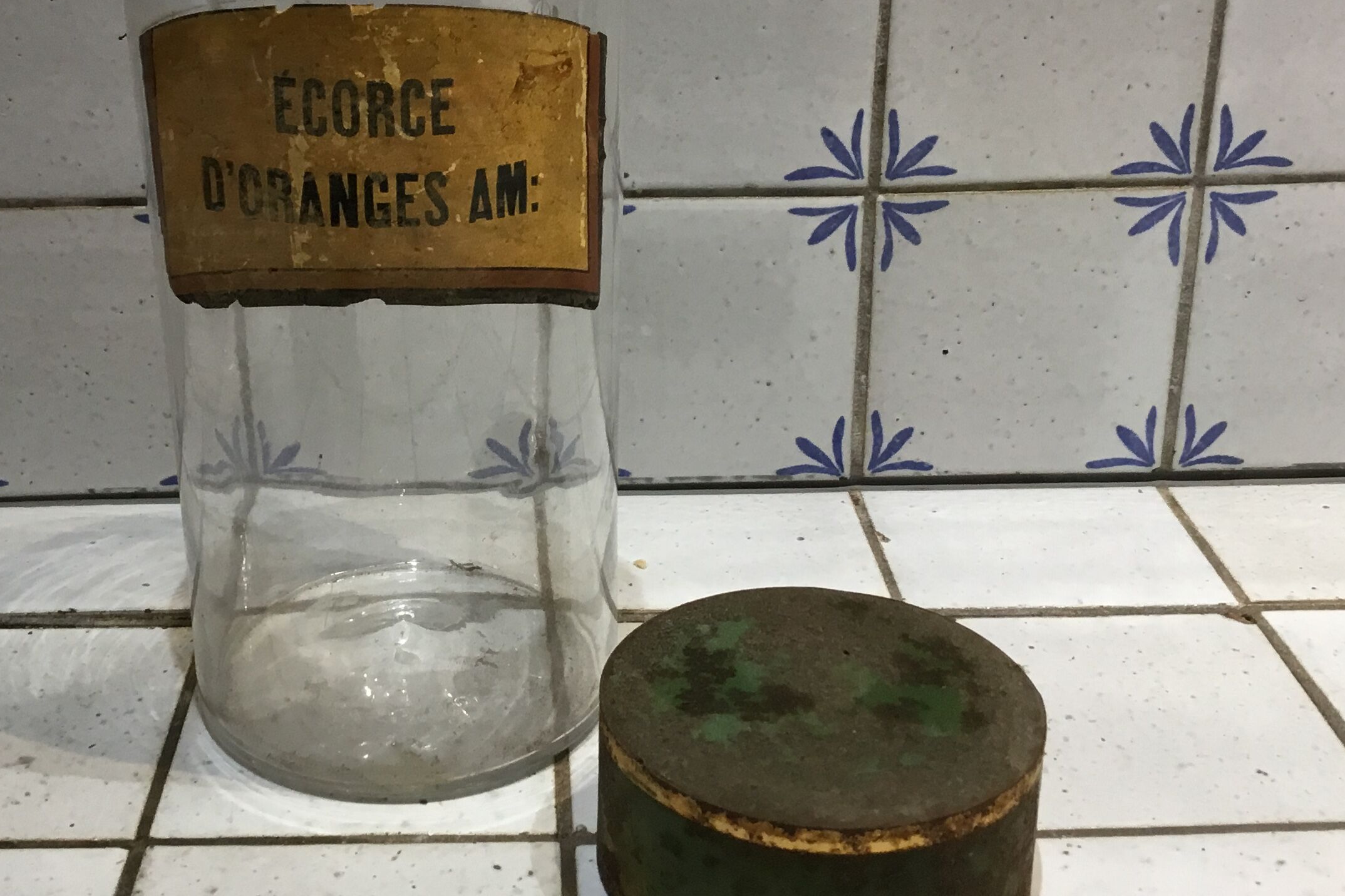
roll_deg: +0.2
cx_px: 556
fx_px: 1831
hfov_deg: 40.2
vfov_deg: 27.5
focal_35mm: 49
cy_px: 350
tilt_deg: -21.4
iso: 80
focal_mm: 3.3
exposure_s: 1/33
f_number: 2.4
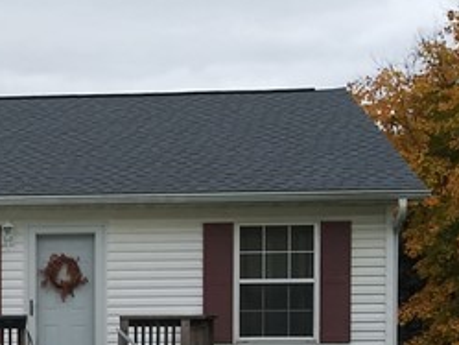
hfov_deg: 16.4
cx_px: -203
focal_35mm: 111
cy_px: 371
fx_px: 1473
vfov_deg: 13.1
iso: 50
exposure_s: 1/272
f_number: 2.2
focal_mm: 3.7
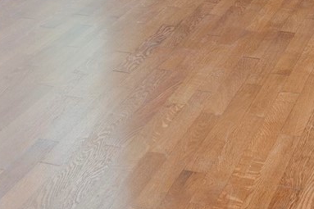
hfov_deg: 23.5
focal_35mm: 85
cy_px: -263
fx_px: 741
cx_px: 259
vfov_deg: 13.0
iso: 200
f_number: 9
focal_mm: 16
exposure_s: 2
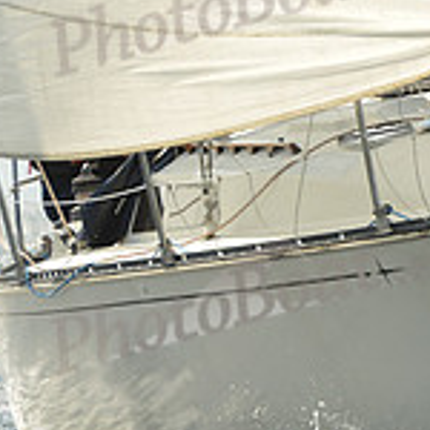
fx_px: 9219
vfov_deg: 2.7
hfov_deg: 2.7
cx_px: 605
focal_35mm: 656
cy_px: 110
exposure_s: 1/1600
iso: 320
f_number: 7.1
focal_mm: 200
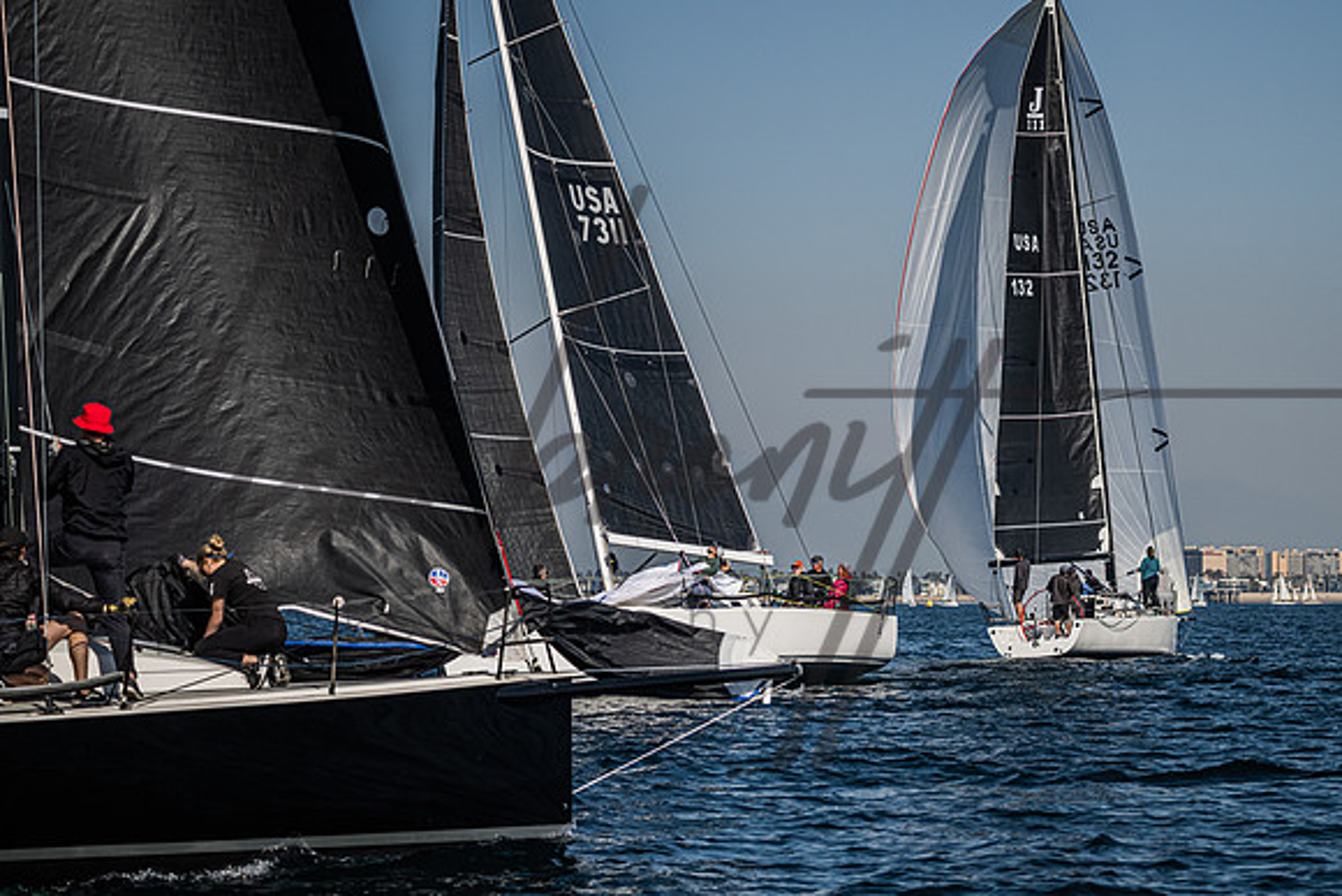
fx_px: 4594
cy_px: 423
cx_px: 818
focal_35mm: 123
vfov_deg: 11.1
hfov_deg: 16.6
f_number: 4.5
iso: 400
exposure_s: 1/8000
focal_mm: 100
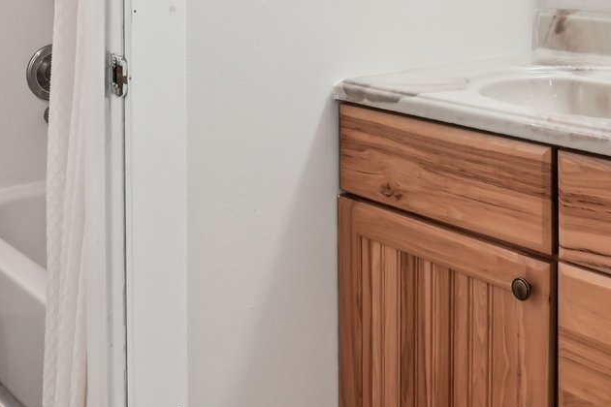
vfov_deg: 23.3
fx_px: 910
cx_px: 386
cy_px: -67
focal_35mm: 54
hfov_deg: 36.9
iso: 400
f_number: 8
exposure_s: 1/20
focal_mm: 11
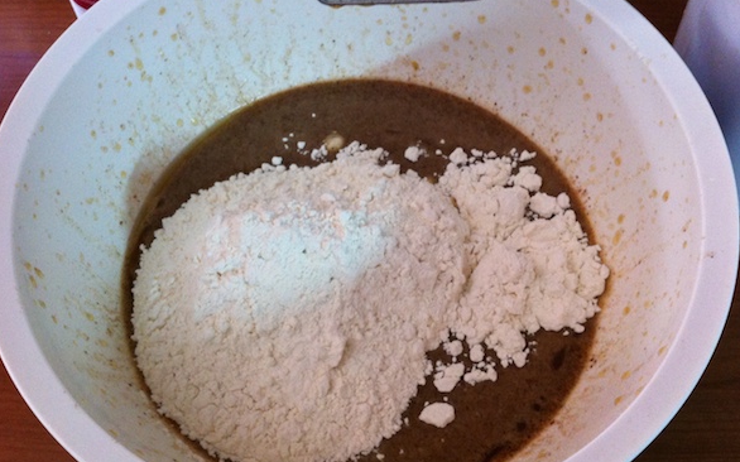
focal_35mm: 38
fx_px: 766
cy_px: 249
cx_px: 371
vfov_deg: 33.6
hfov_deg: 51.6
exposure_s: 1/15
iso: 250
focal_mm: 3.85
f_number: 2.8
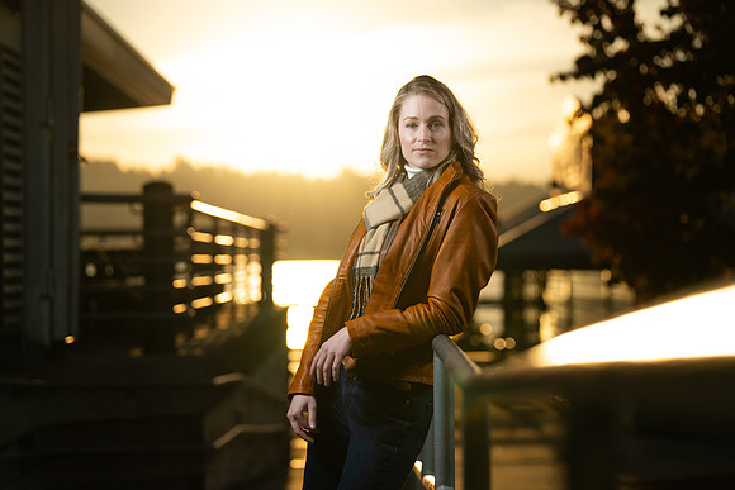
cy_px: 245
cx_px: 368
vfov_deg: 15.0
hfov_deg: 22.4
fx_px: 1858
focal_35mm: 91
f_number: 2.8
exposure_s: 1/2000
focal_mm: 91
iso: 64
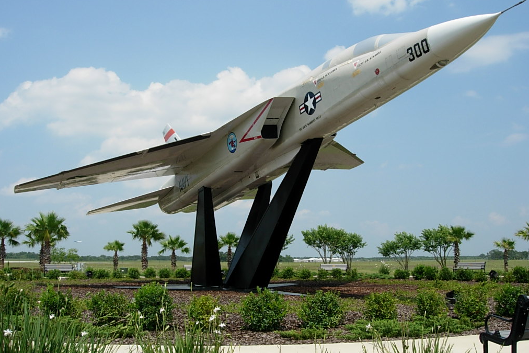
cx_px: 266
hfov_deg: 48.5
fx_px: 588
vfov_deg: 33.4
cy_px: 181
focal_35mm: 40
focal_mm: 7.8
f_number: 4.8
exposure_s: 1/861
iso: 64
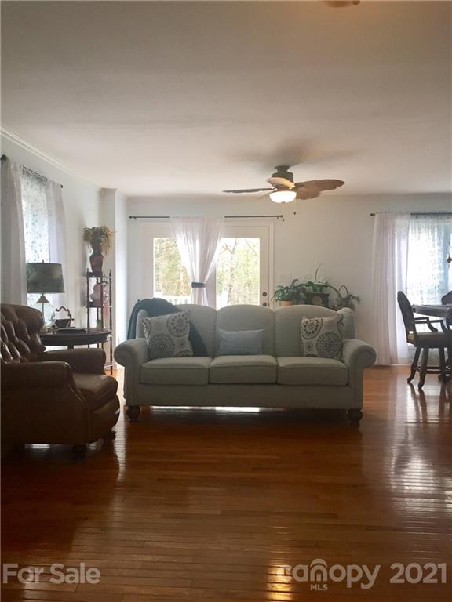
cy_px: 301
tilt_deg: -0.8
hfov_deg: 48.2
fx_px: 505
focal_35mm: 29
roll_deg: +0.4
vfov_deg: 61.7
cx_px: 226
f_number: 2.2
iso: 32
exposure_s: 1/30
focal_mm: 4.15
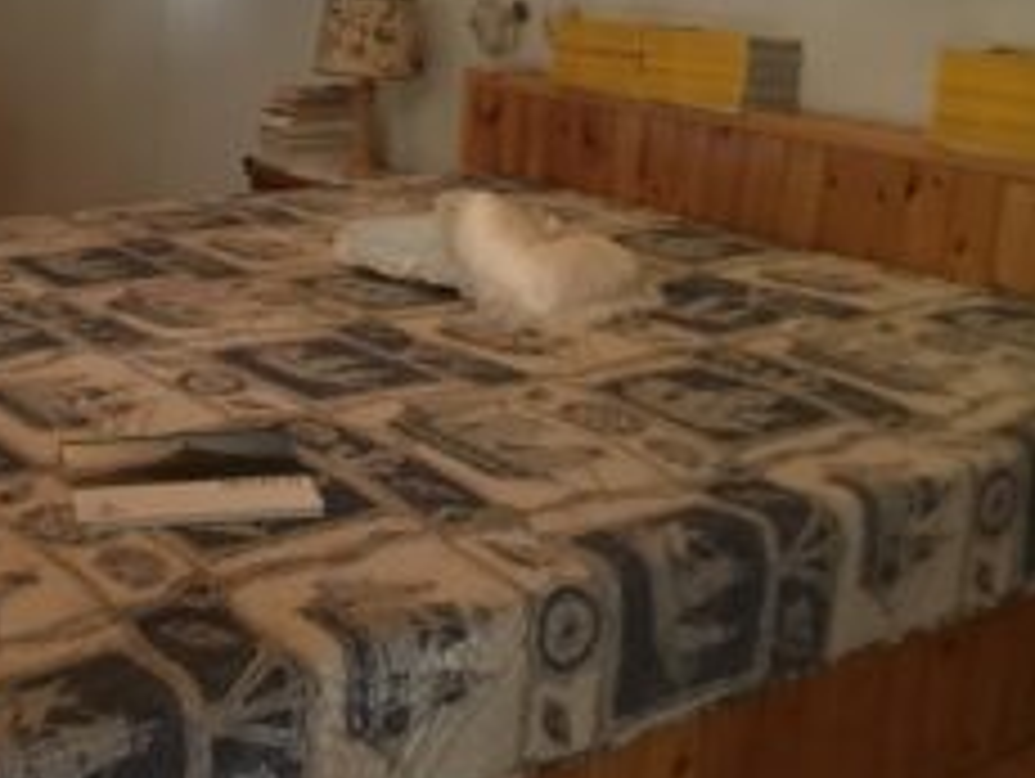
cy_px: 238
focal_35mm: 51
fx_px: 1526
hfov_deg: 36.3
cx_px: 214
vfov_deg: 28.4
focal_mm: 3.3
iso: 400
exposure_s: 1/17
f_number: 2.4
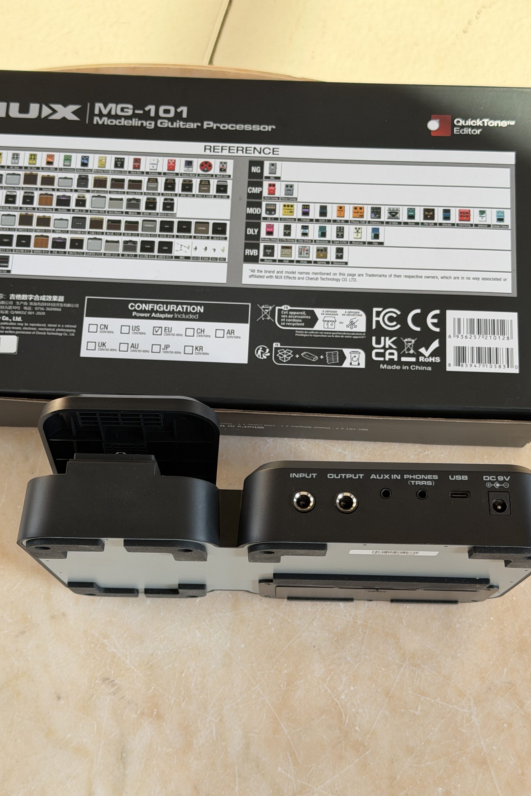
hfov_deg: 27.0
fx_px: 1106
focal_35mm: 50
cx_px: 268
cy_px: 398
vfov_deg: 39.6
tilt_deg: -73.0
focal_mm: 6.76
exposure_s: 1/185
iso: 100
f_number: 1.78
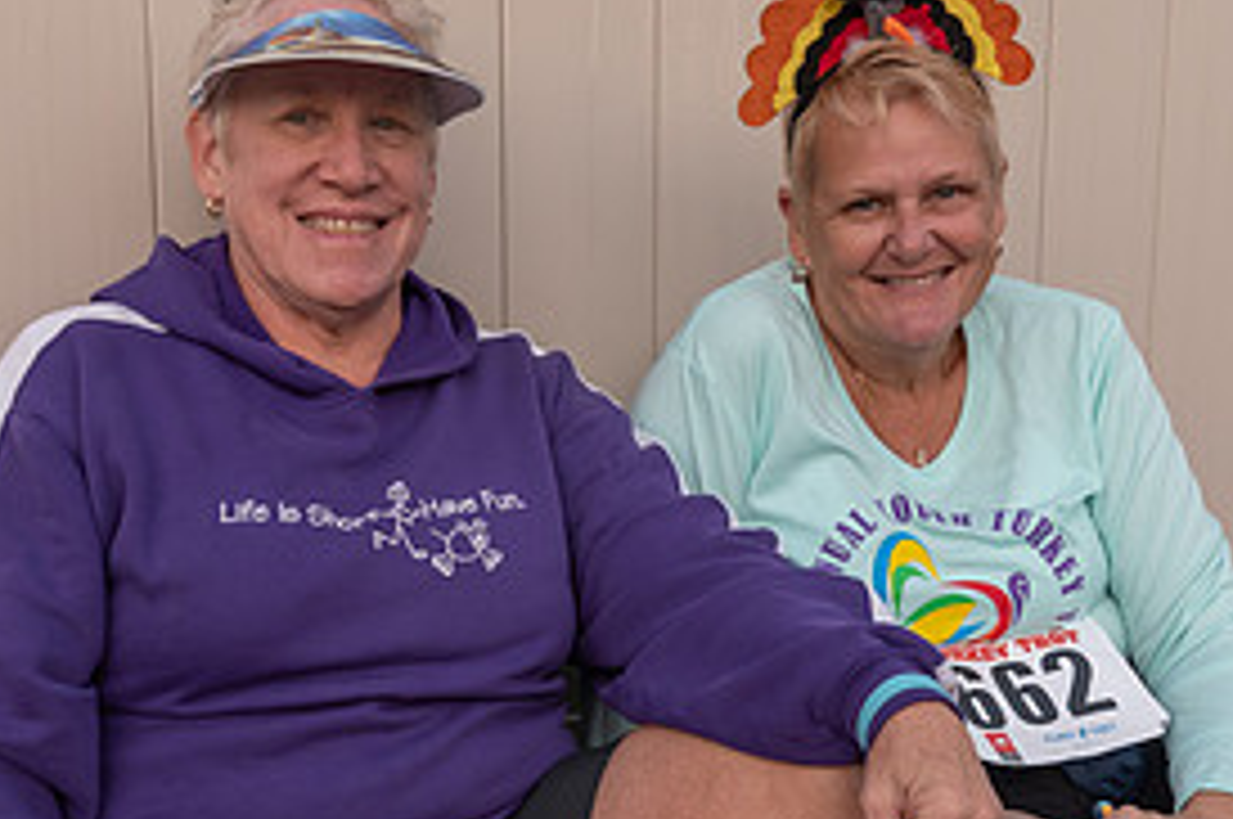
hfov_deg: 35.1
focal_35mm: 57
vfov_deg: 23.2
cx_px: 639
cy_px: 709
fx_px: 1950
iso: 400
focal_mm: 17
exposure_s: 1/125
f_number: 5.6
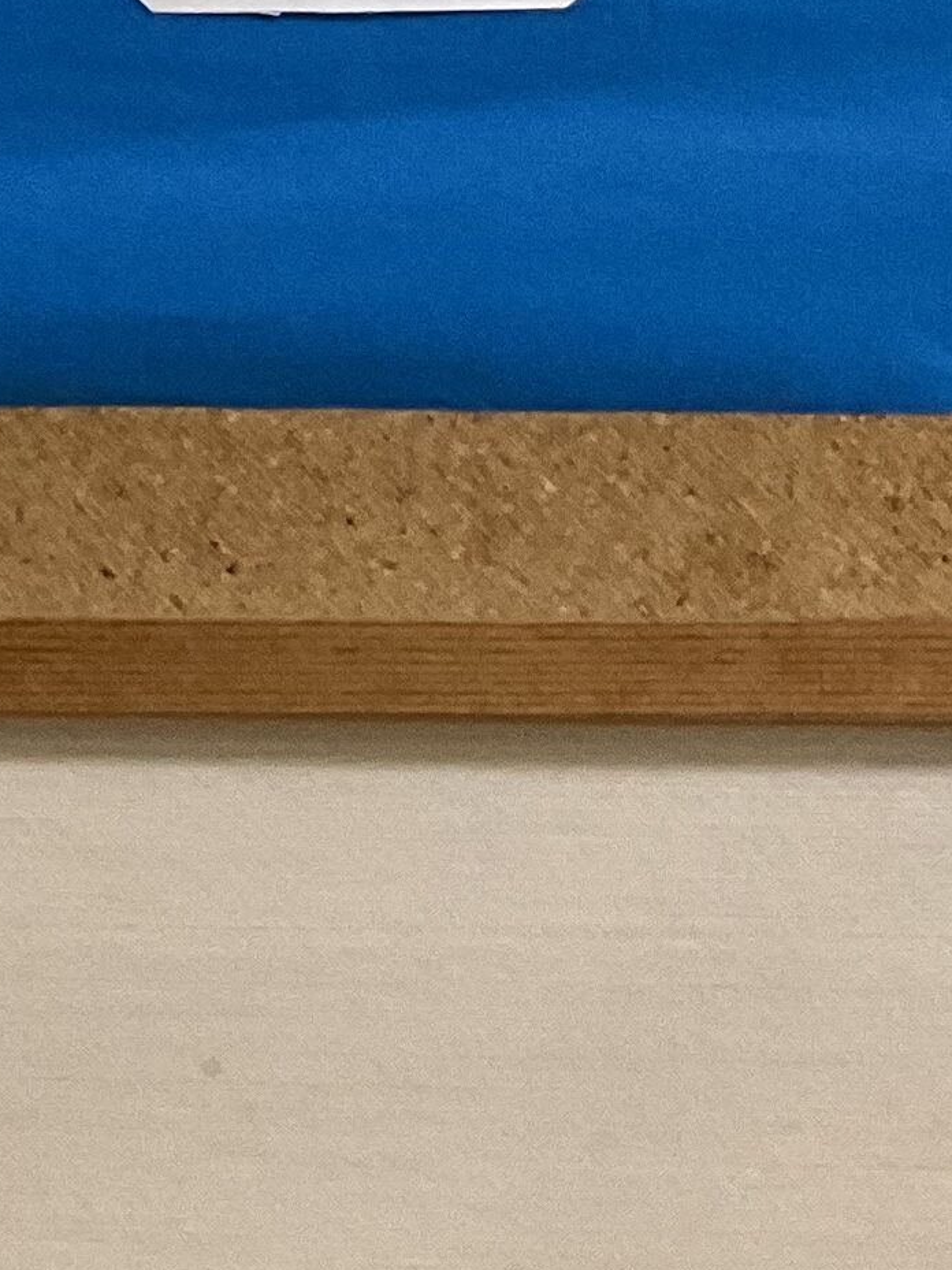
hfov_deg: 11.2
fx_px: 4620
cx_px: -579
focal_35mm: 126
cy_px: -1352
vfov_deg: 13.3
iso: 80
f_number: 1.8
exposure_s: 1/60
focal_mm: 3
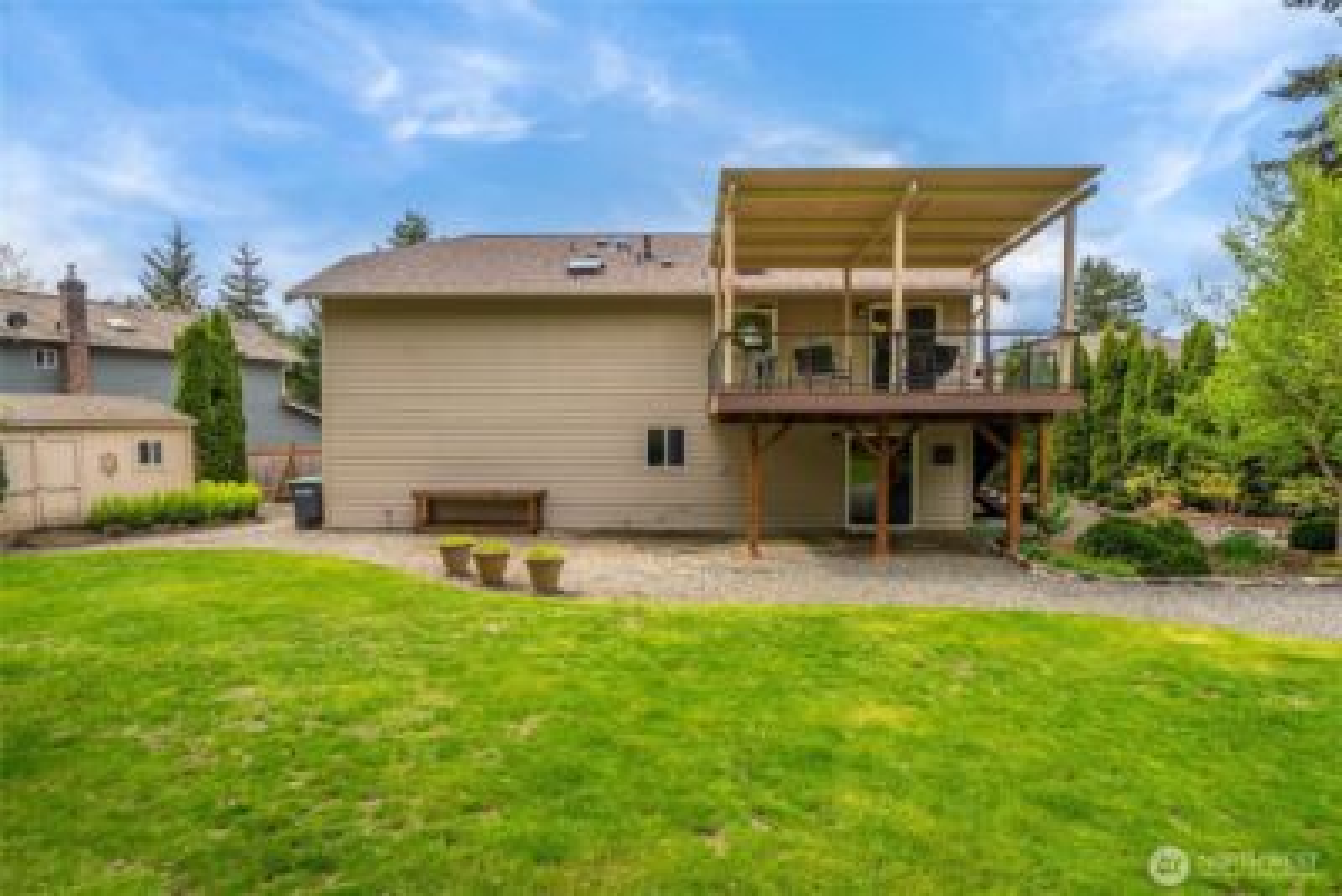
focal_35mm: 18
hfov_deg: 90.0
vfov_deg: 67.4
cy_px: 448
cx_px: 671
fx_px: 671
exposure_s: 1/80
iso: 80
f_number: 7.1
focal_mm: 18
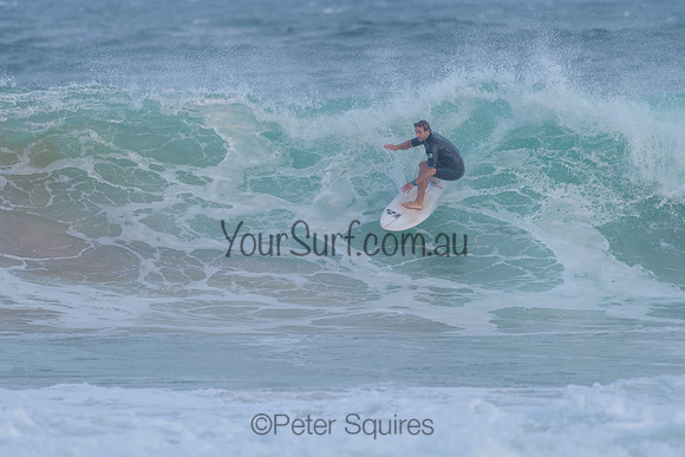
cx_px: 342
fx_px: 11658
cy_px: 180
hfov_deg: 3.4
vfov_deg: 2.2
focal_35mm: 613
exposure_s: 1/2000
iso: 450
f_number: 5.6
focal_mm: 500
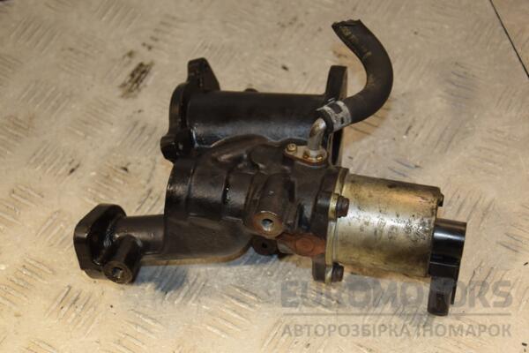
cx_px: 264
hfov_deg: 27.0
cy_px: 176
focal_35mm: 75
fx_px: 1102
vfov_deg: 18.2
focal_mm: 50
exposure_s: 1/200
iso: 800
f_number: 5
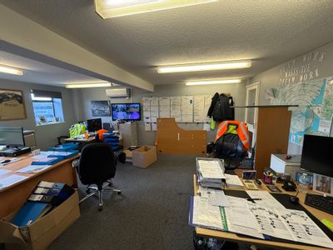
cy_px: 125
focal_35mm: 14
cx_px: 166
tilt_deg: -8.6
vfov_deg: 85.7
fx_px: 135
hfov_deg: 102.1
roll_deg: +0.9
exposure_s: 1/100
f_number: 2.2
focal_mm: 2.22
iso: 200
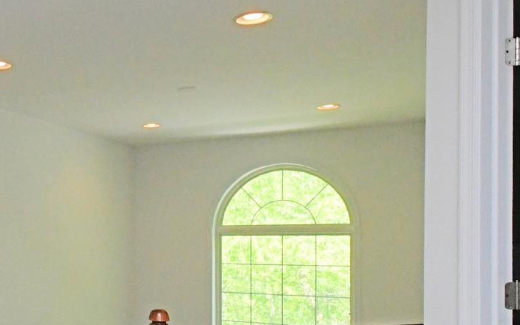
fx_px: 609
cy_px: 246
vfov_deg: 29.4
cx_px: 18
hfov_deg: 41.2
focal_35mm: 43
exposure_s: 1/250
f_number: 13
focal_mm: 10
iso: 3200
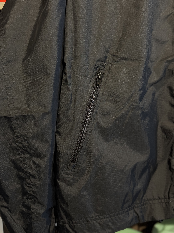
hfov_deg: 30.3
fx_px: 322
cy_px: 116
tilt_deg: -6.5
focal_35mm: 48
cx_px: 87
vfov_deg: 39.7
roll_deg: +1.3
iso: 400
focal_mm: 6.76
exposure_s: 1/40
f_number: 1.78
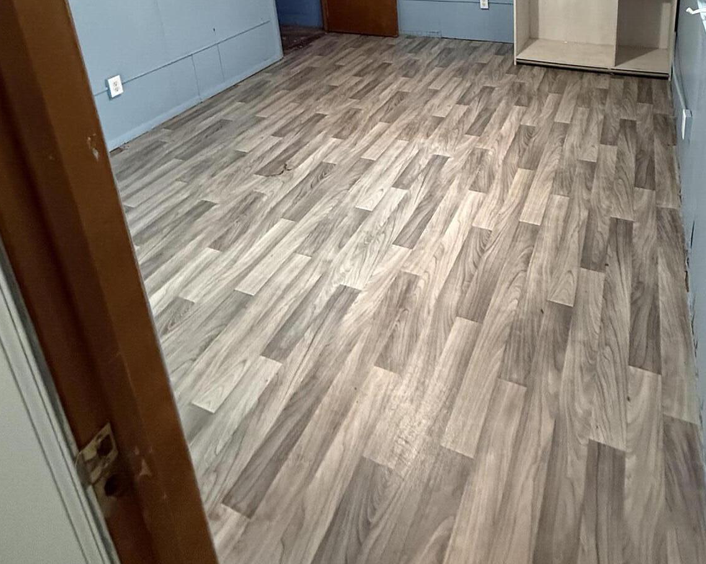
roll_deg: +2.3
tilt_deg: -16.6
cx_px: 447
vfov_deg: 49.7
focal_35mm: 24
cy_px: 20
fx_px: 501
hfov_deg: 69.0
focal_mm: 2.22
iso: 1000
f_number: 2.2
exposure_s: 1/60
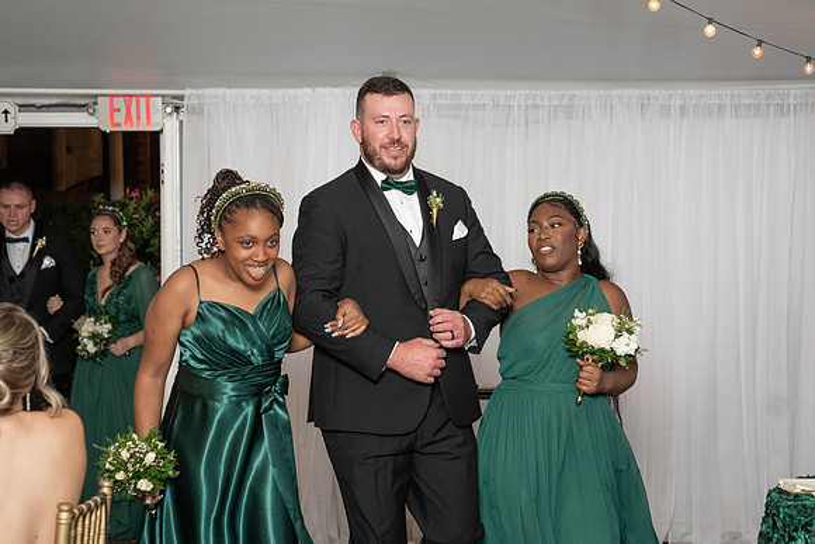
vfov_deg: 16.0
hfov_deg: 23.8
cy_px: 281
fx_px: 1935
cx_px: 406
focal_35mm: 85
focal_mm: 65
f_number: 4
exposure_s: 1/200
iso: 2000
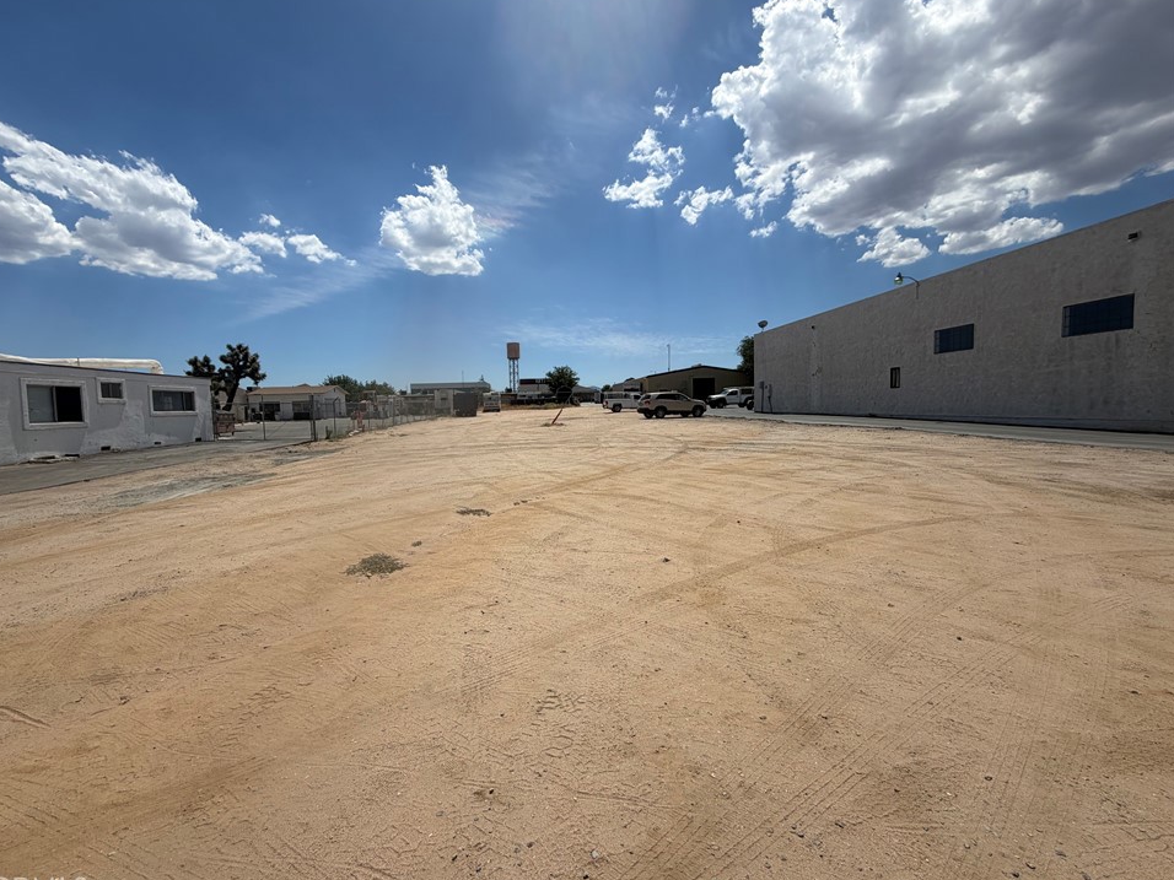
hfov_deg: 98.0
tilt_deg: -3.3
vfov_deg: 81.7
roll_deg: +1.7
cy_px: 434
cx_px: 550
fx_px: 509
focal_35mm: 15
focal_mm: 2.22
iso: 20
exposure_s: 1/1961
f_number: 2.2
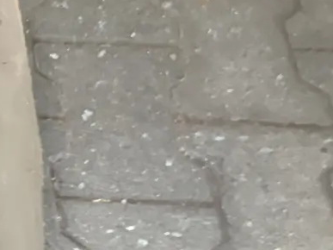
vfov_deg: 11.4
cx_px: -418
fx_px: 1241
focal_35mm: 129
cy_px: 253
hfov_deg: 12.6
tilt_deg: -70.8
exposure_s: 1/60
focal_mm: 5.96
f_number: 1.6
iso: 320
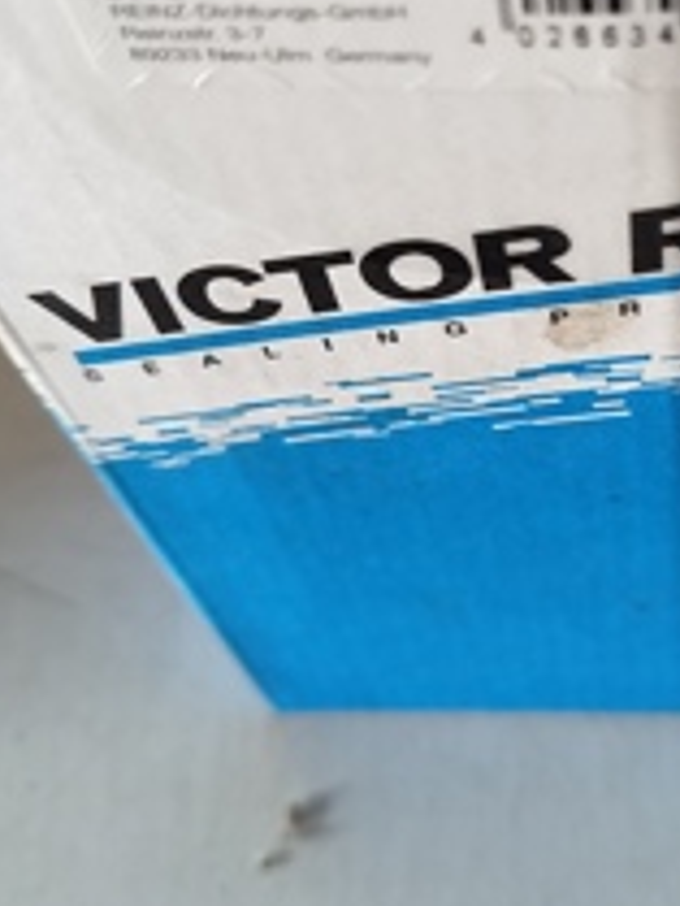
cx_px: 554
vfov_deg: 34.8
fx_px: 1439
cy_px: 347
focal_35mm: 55
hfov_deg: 26.1
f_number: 1.7
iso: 500
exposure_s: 1/33
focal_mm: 5.31
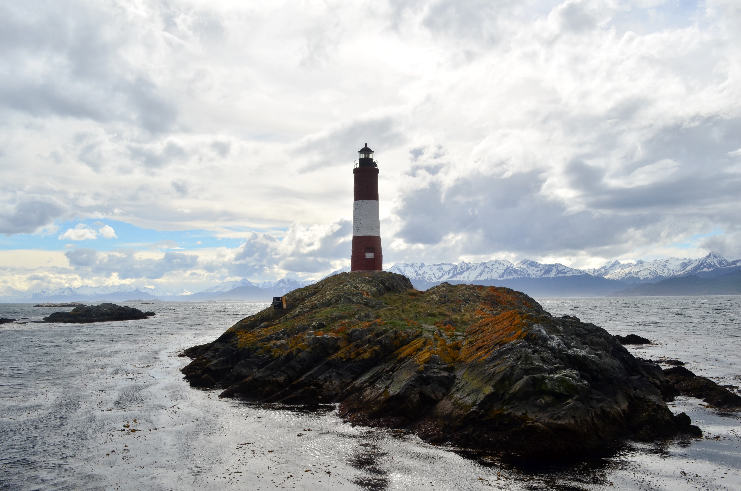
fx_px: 678
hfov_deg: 57.3
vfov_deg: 39.8
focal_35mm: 33
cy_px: 246
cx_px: 370
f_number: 14
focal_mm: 22
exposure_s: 1/200
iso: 100
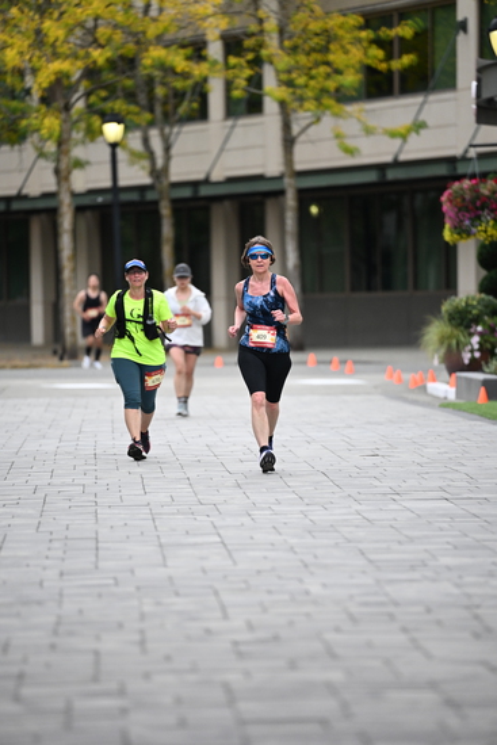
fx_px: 4139
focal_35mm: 200
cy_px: 372
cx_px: 248
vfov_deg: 10.3
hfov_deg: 6.9
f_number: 2.8
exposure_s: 1/5000
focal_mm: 200
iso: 1600
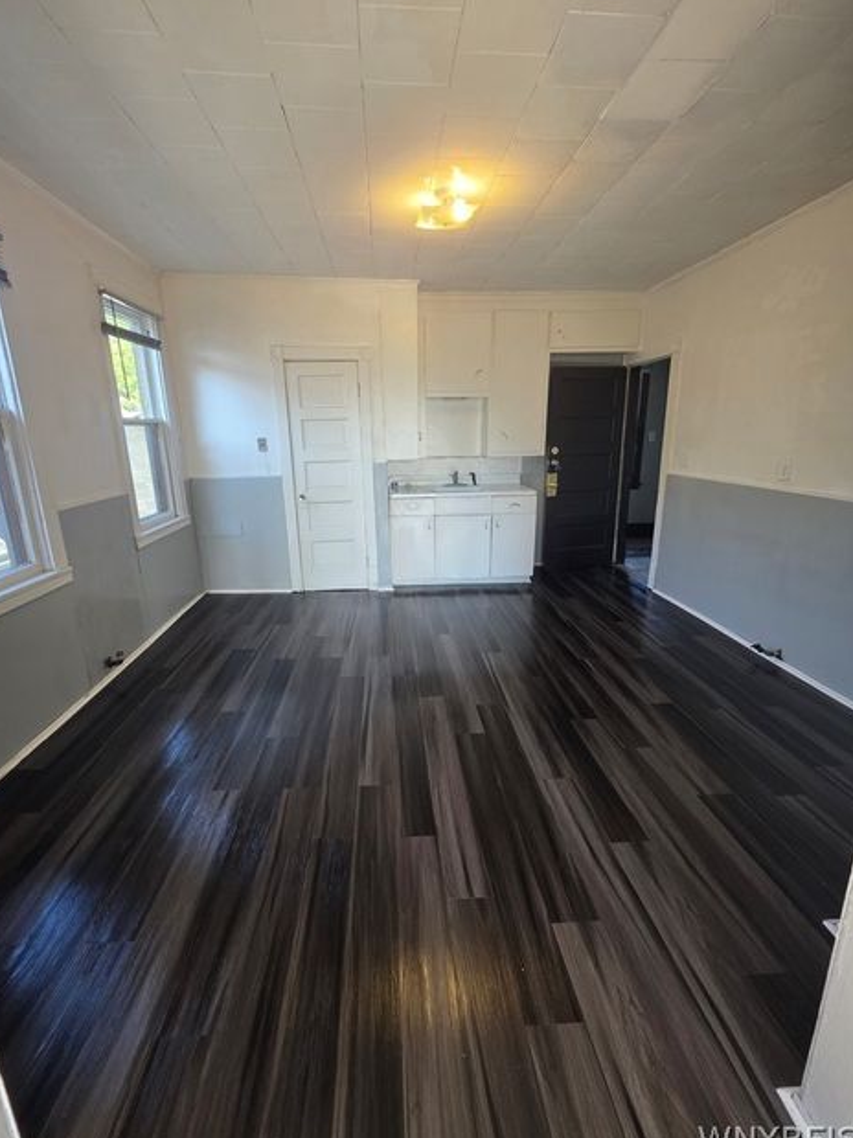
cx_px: 406
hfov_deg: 85.6
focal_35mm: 14
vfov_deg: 102.1
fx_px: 460
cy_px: 554
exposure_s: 1/120
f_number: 1.9
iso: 200
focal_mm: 2.2
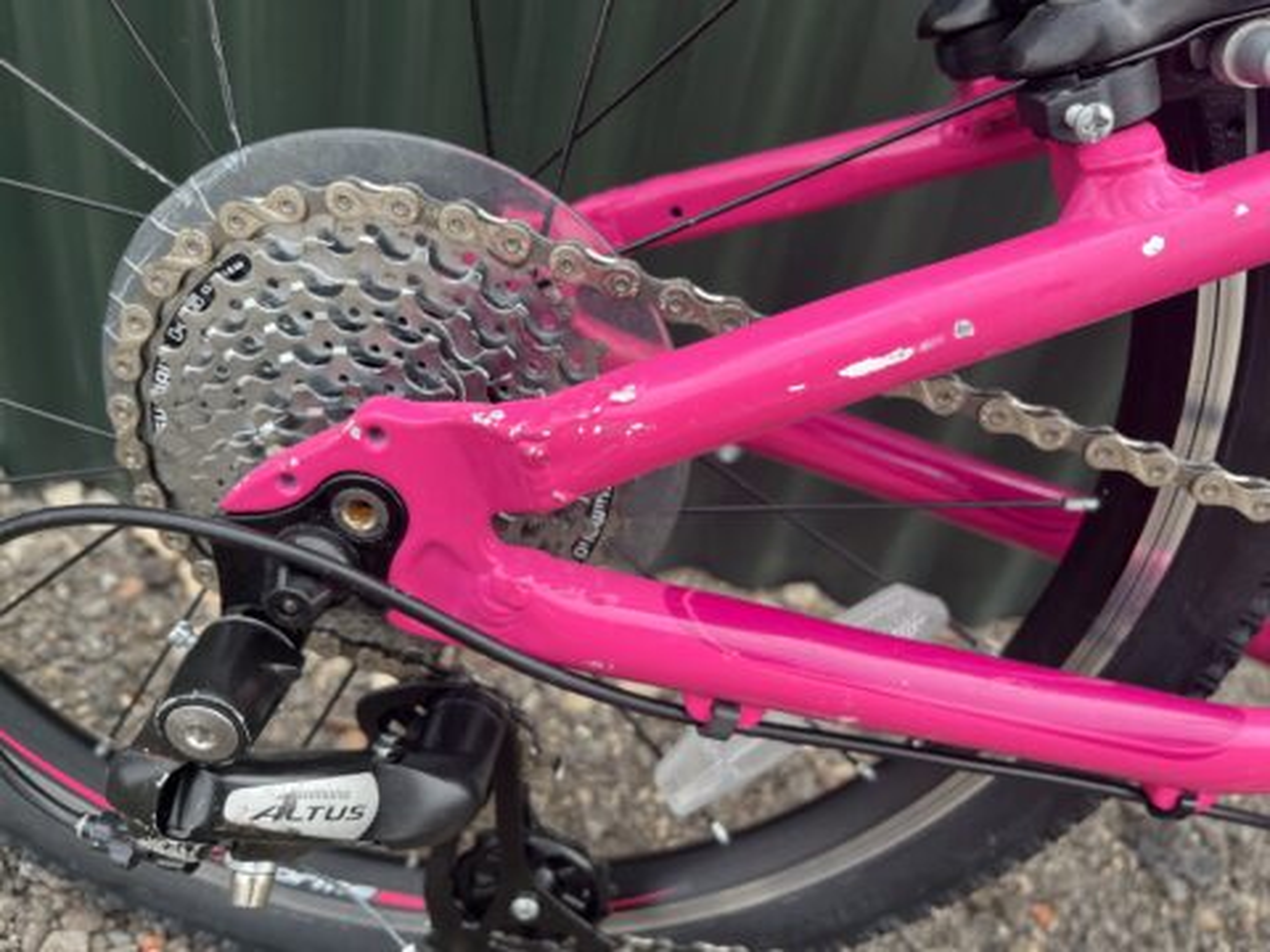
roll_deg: -13.4
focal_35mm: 26
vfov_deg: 53.1
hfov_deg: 67.3
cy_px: 476
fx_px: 954
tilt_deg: -36.2
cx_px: 635
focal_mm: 5.1
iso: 50
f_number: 1.6
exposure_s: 1/487
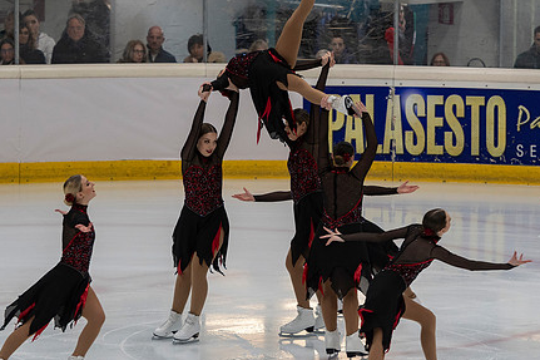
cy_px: 169
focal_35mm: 313
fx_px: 4693
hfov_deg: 6.6
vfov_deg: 4.4
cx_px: 319
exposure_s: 1/320
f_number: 4.5
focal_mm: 155
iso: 800
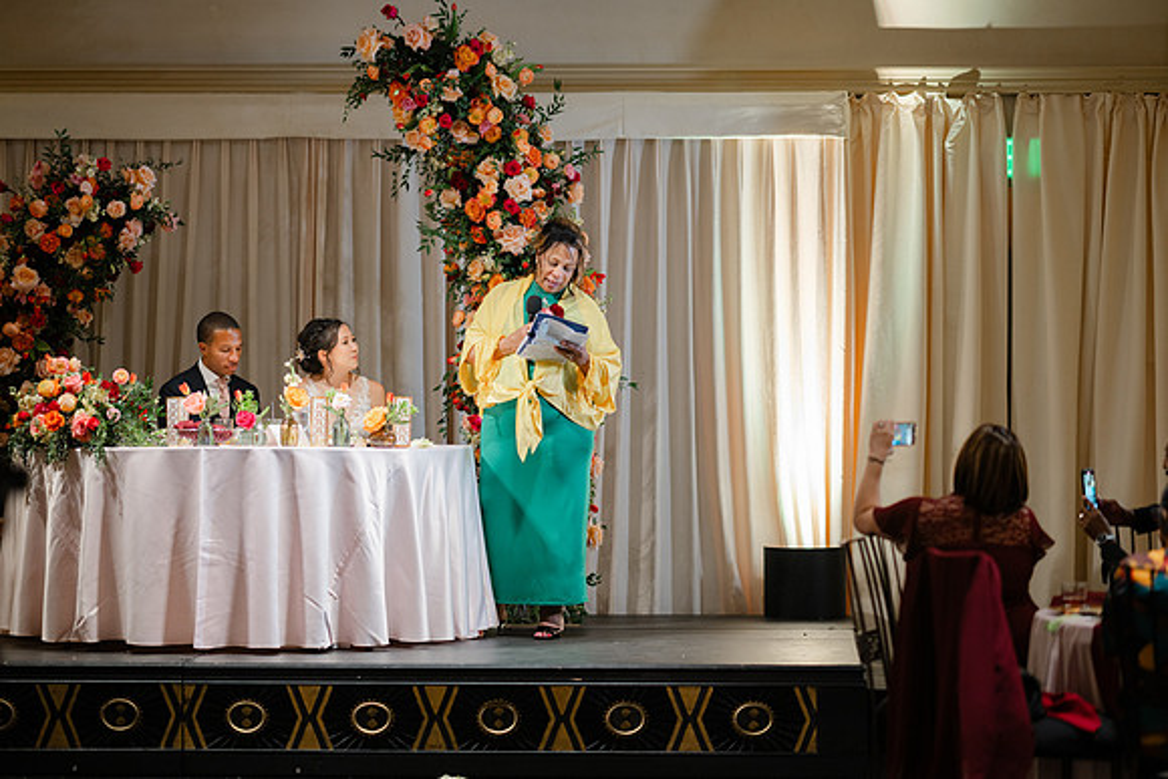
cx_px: 584
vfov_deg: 12.9
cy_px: 390
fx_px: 3438
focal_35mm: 106
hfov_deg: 19.3
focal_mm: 105
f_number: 1.4
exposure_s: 1/125
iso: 250
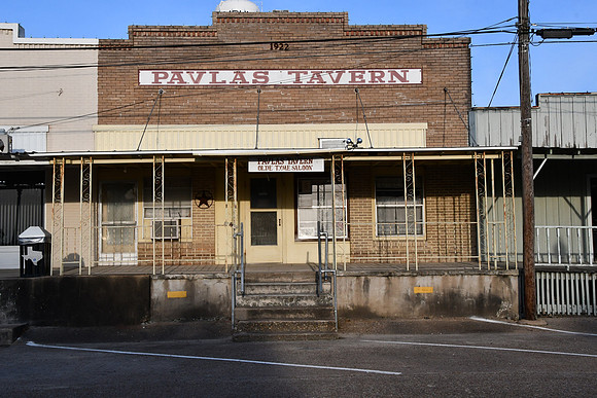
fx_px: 647
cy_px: 199
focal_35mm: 39
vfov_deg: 34.2
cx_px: 298
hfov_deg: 49.5
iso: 800
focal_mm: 26
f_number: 14
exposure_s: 1/640
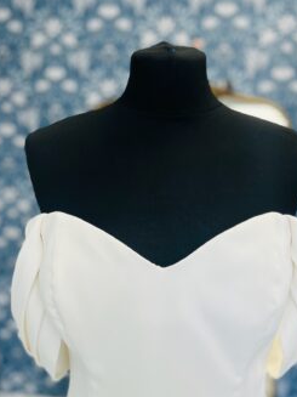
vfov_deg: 53.3
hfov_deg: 41.8
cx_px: 156
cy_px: 249
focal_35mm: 34
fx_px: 389
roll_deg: +2.2
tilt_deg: -12.8
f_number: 1.6
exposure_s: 1/163
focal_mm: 5.1
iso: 40
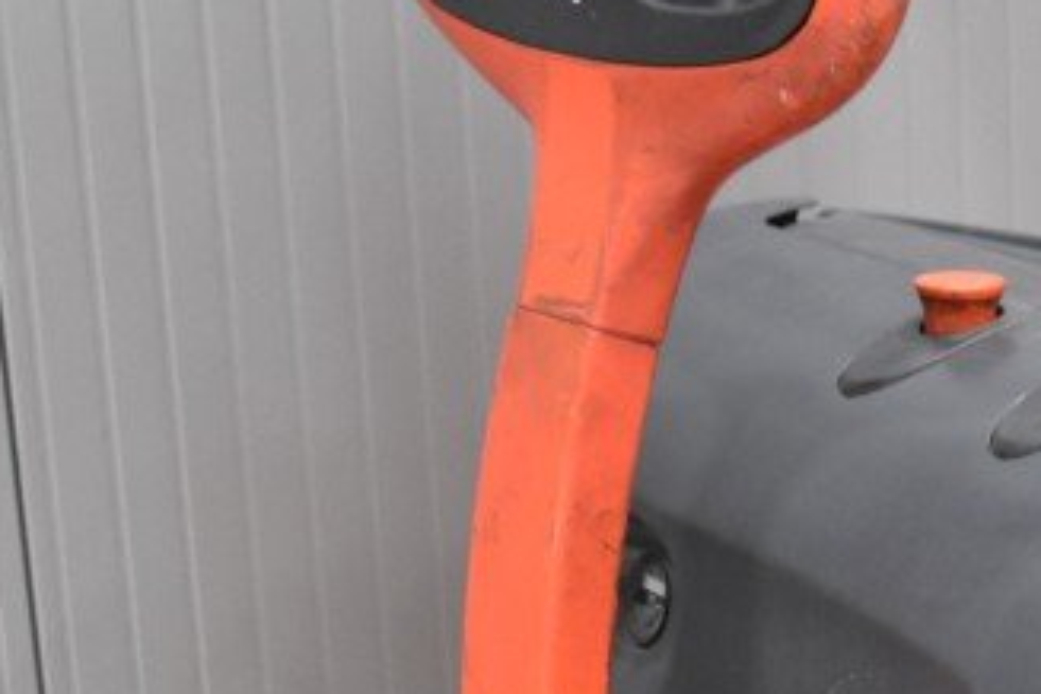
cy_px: 888
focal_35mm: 121
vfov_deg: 11.1
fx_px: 3499
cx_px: 1232
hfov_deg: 16.3
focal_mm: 22
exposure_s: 1/30
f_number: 4.5
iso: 1600
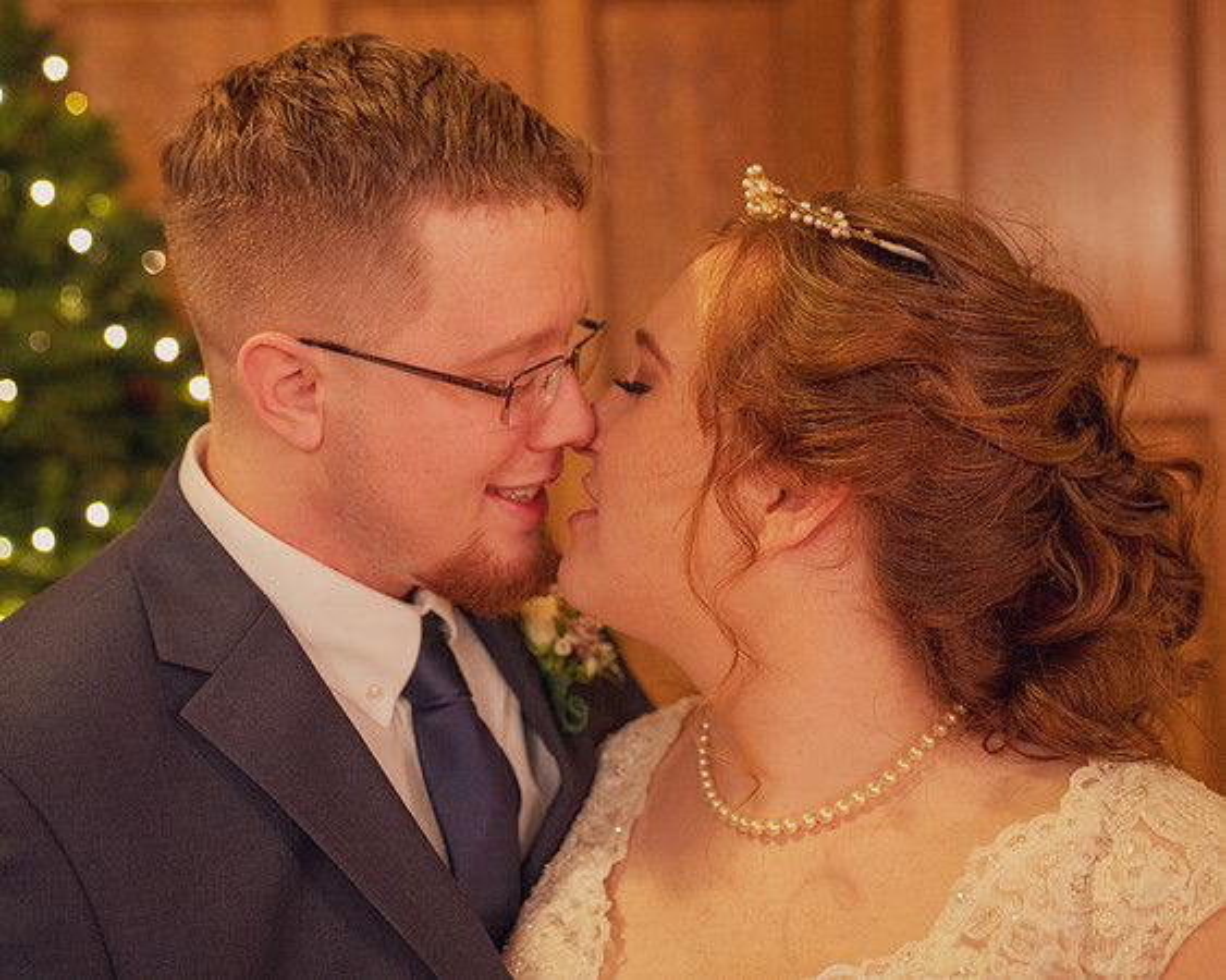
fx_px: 2041
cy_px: 460
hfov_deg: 33.4
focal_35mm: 56
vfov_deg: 27.0
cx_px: 617
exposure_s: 1/60
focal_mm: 47
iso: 3200
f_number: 2.8
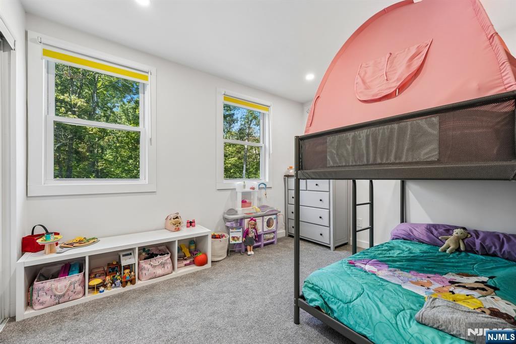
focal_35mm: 14
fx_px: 201
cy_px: 172
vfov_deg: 81.2
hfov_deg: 104.3
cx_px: 258
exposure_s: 1/13
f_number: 7.1
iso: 250
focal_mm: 14
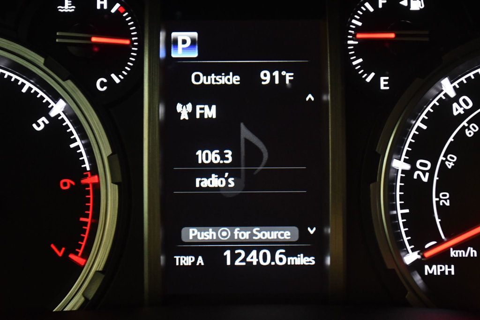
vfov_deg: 19.7
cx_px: 240
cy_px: 160
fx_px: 920
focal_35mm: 69
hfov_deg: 29.3
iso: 3200
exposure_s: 1/80
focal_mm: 46
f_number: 5.3
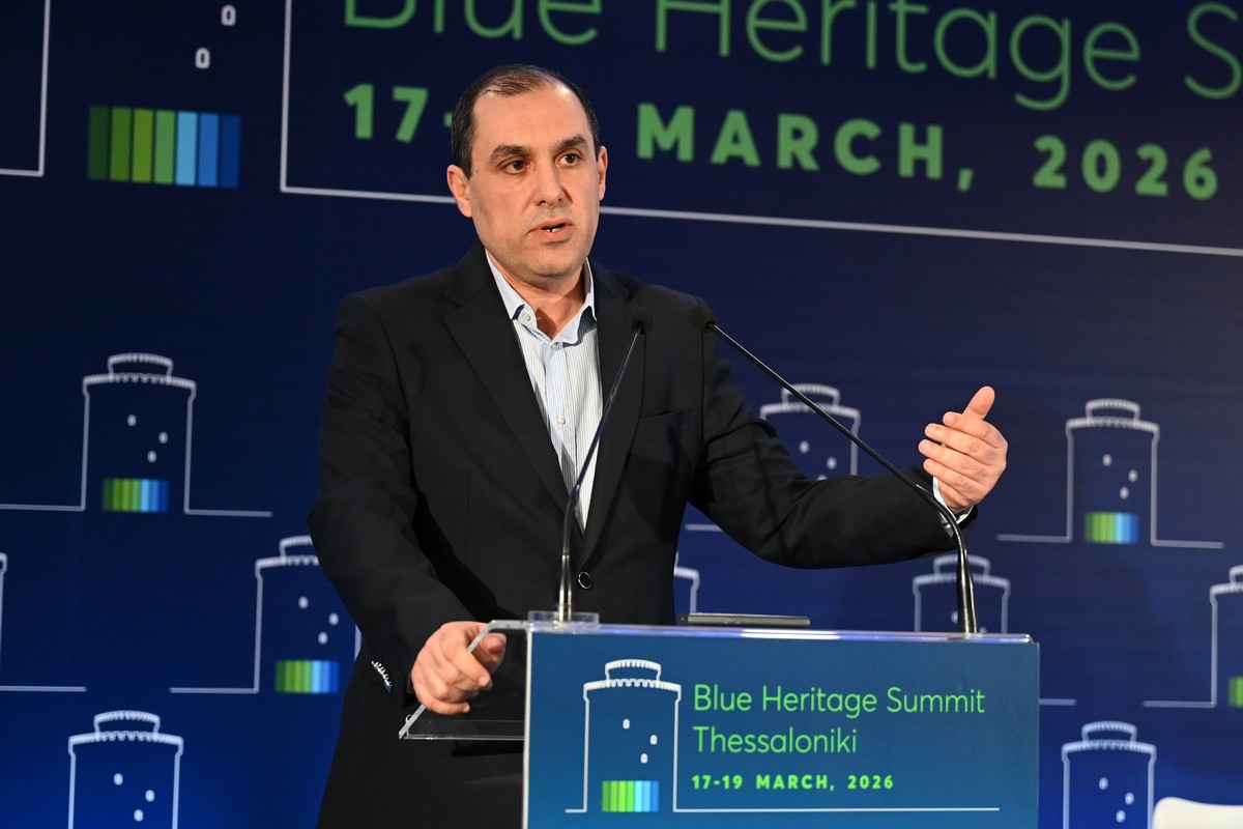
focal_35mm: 66
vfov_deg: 20.6
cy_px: 414
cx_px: 622
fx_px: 2279
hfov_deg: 30.5
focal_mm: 66
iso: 4000
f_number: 3.2
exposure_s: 1/1250
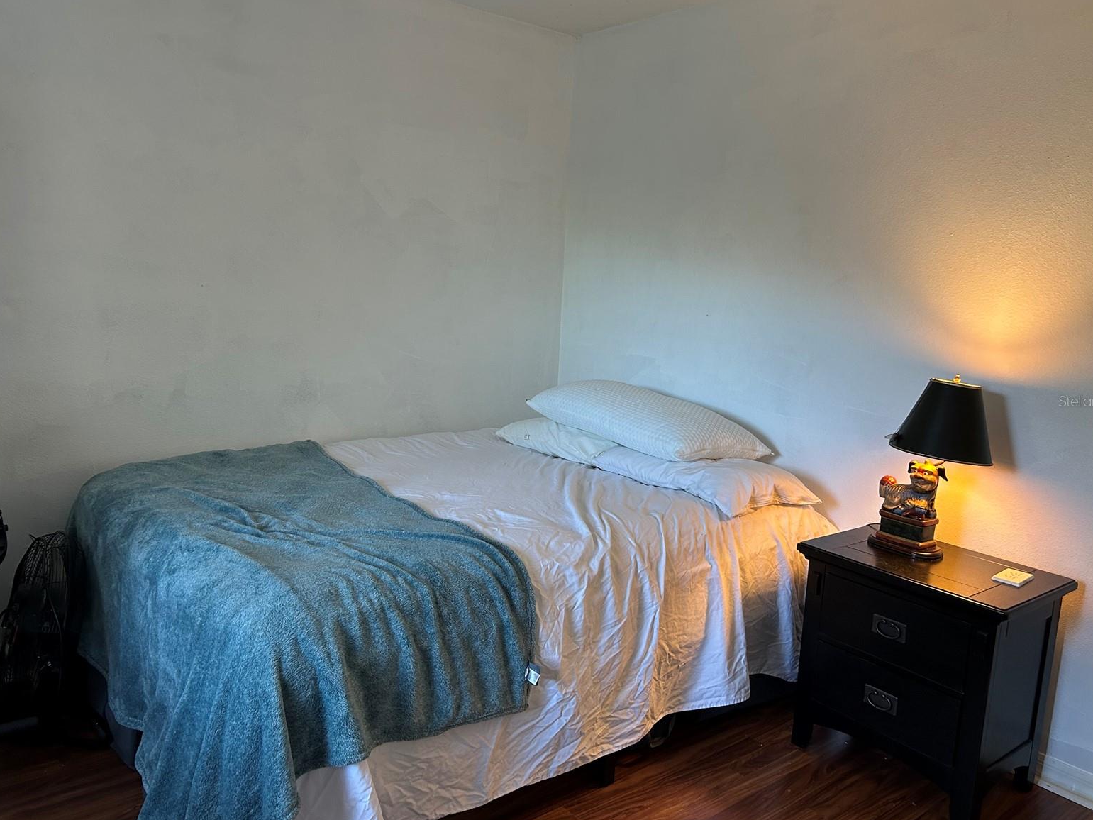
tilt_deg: -8.3
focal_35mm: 27
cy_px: 401
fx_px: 853
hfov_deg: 65.3
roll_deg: -2.7
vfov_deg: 51.4
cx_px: 558
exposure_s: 1/60
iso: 125
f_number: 1.5
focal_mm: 5.7
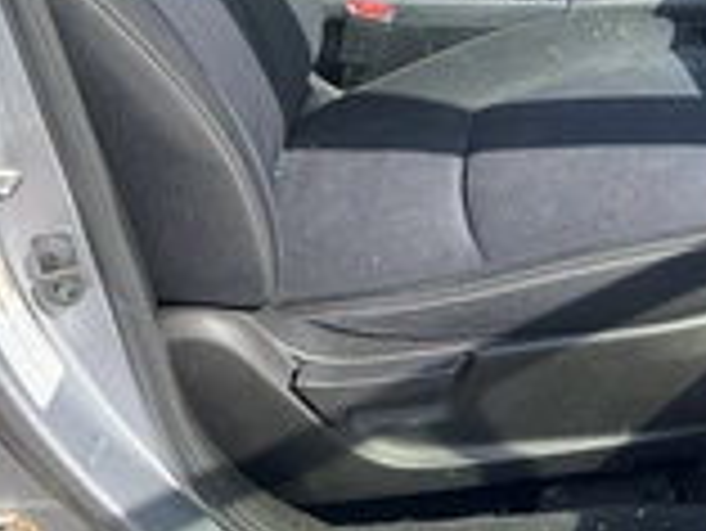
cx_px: 598
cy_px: 32
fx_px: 1510
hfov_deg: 25.7
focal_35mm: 74
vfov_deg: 19.5
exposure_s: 1/346
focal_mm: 3
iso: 25
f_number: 1.8
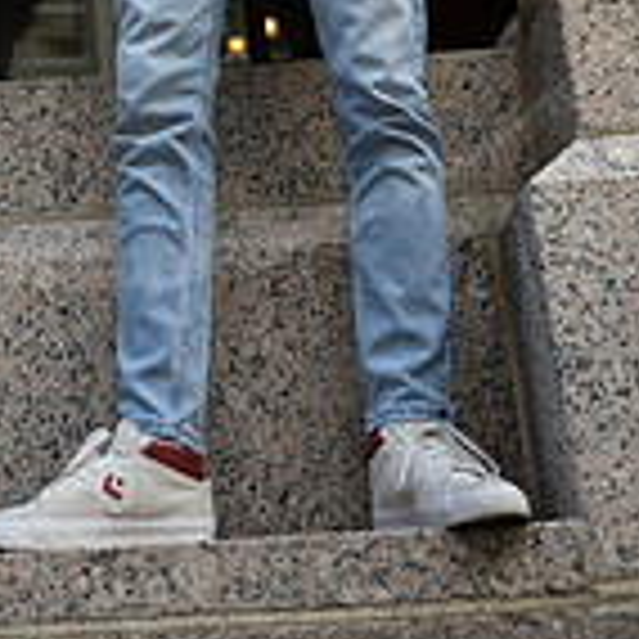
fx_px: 1880
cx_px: 40
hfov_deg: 18.9
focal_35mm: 90
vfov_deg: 17.5
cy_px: -297
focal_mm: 33.5
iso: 160
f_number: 2.8
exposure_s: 1/200
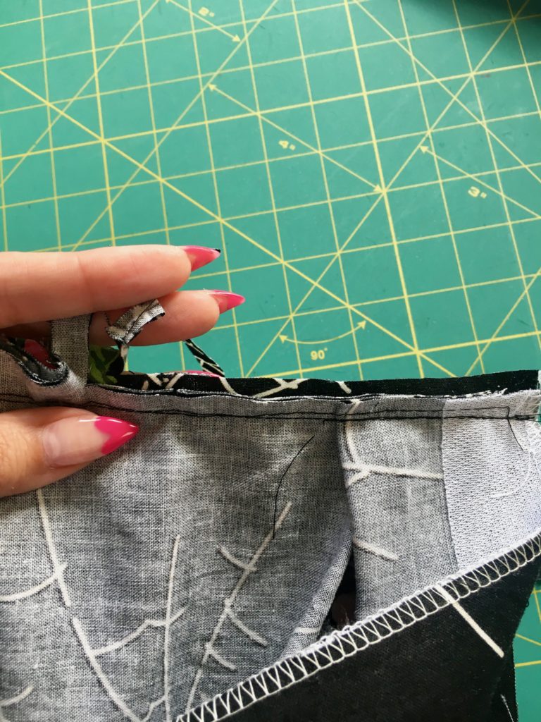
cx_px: 270
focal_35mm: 29
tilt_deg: -76.3
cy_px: 361
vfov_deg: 61.7
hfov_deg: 48.2
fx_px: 604
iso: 25
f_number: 2.2
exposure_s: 1/30
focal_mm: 4.15
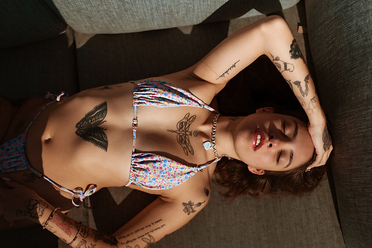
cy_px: 124
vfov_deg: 37.9
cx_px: 186
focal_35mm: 35
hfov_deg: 54.4
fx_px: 362
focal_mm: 35
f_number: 1.8
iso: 50
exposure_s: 1/8000
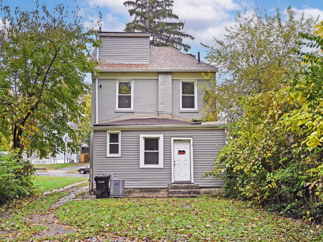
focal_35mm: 33
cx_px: 156
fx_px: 308
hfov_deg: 55.3
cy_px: 120
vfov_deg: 42.9
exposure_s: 1/250
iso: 200
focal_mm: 30
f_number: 5.6
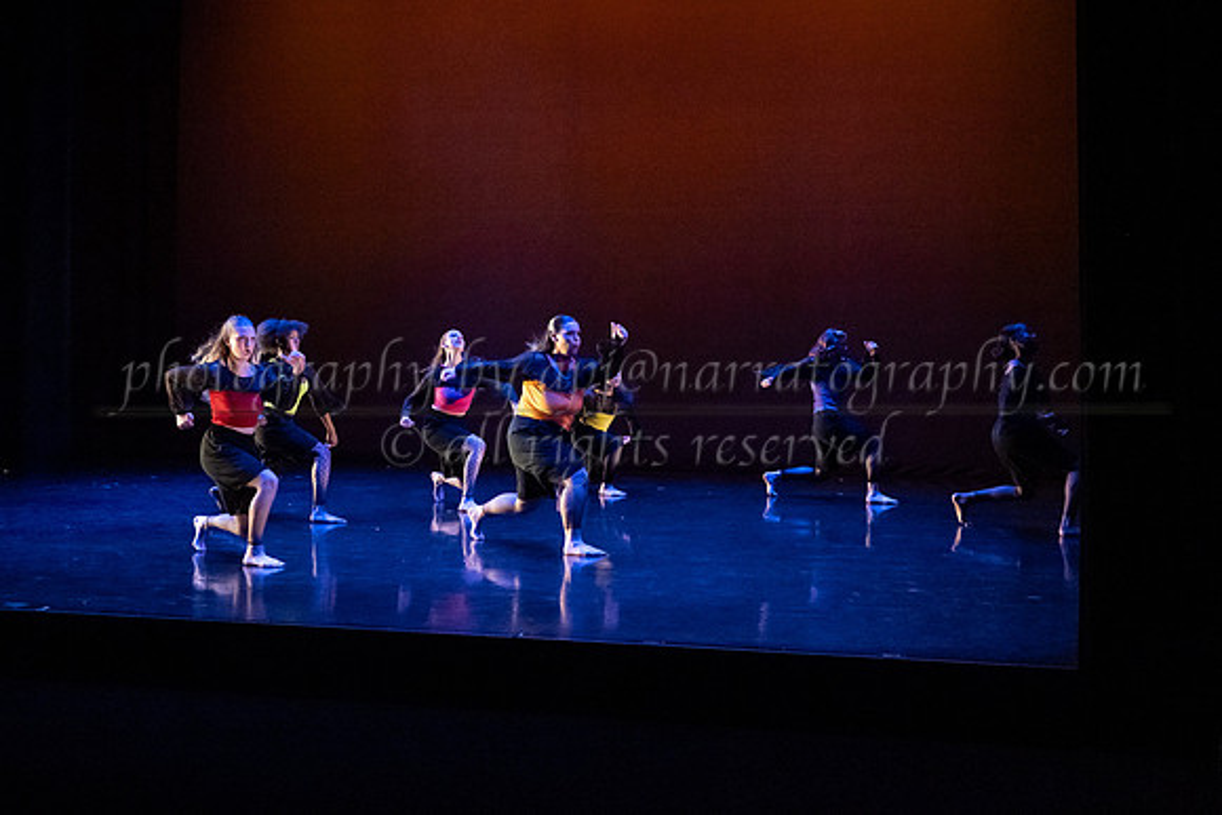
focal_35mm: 52
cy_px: 377
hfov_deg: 38.1
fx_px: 1767
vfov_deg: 26.0
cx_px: 567
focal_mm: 44
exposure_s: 1/320
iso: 4000
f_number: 3.5
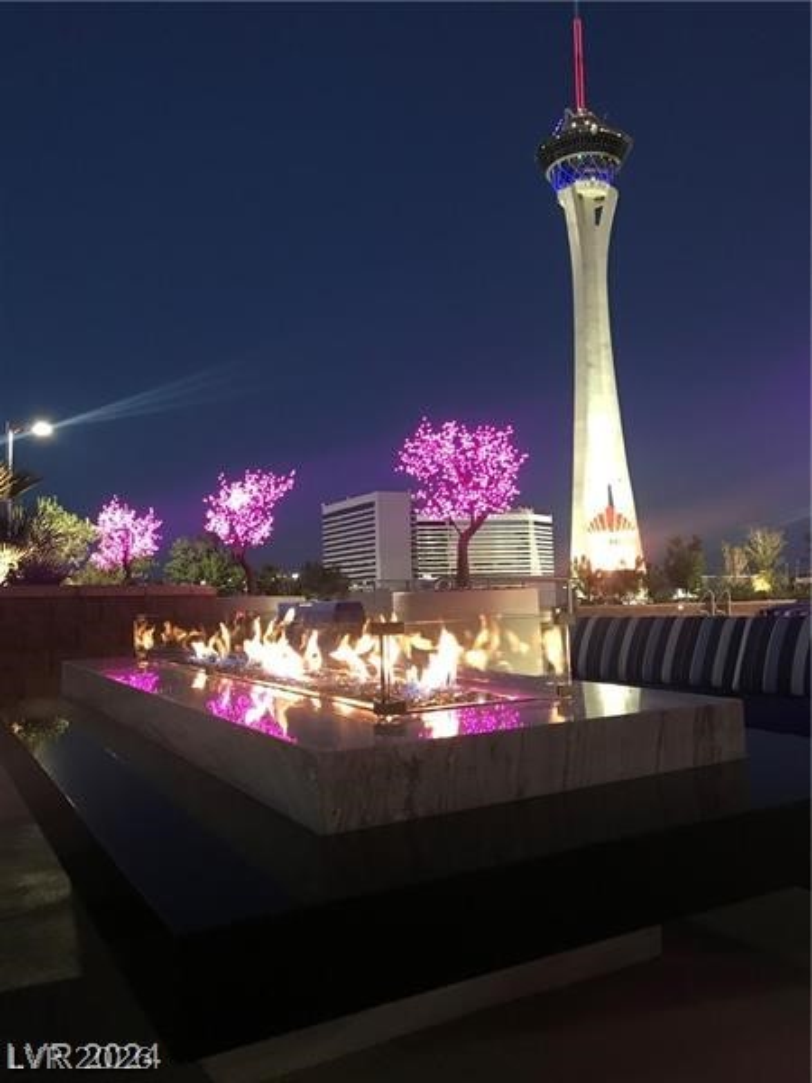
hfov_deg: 49.7
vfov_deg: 63.4
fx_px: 876
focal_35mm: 28
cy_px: 542
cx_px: 406
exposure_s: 1/7
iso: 100
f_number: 1.8
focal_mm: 3.99
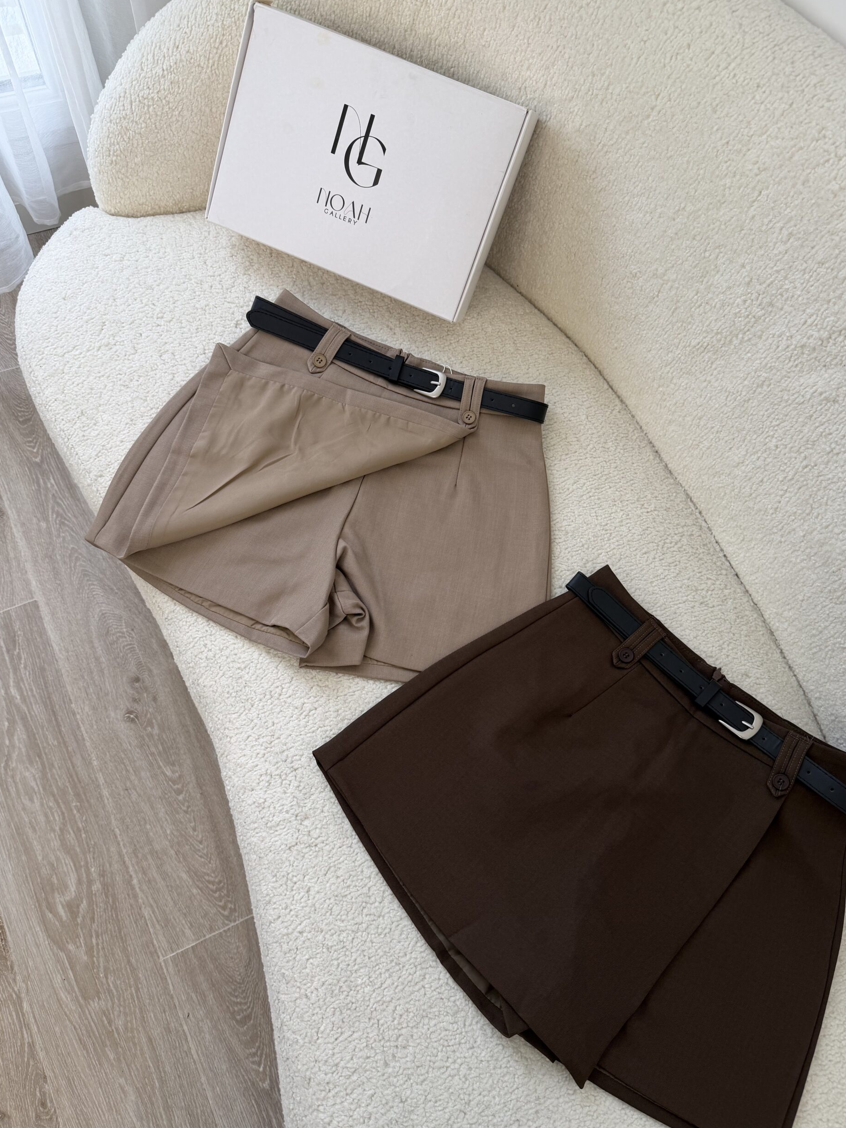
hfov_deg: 54.9
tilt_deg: -64.0
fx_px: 815
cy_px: 581
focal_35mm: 25
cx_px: 435
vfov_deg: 69.4
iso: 100
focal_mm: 6.76
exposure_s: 1/100
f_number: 1.78
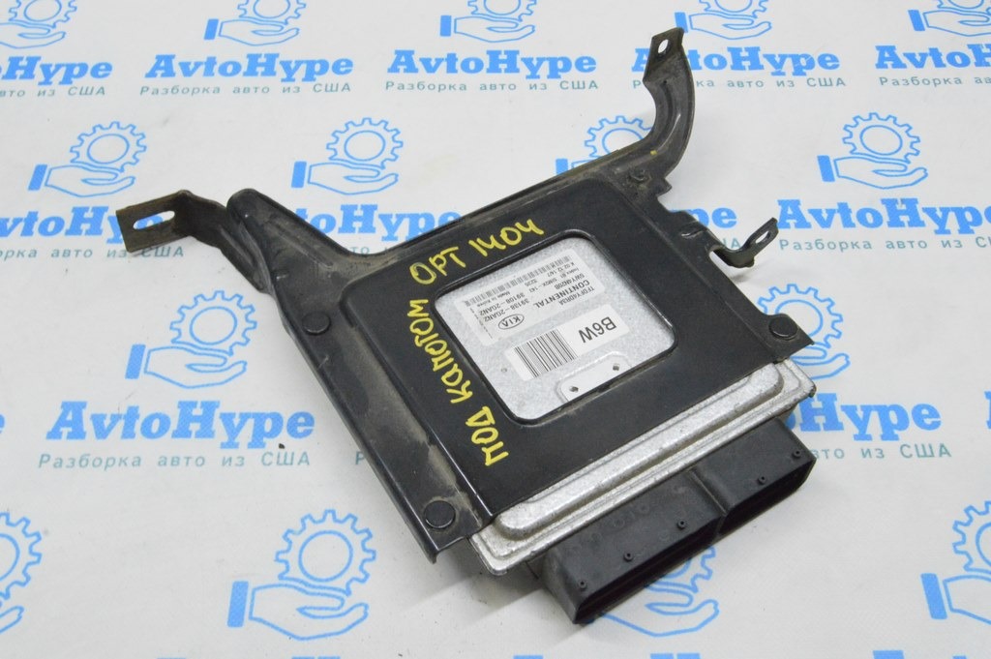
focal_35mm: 36
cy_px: 330
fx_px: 990
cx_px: 496
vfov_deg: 36.8
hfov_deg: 53.2
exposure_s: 1/20
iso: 6400
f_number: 20
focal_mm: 24
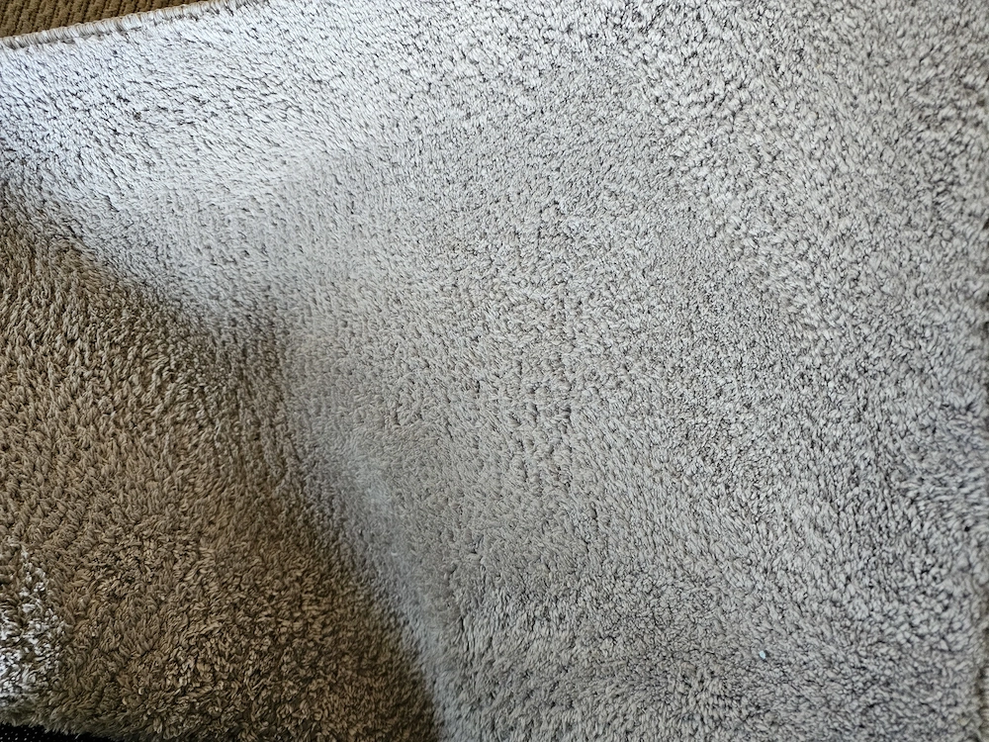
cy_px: 371
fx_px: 657
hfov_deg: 73.9
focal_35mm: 23
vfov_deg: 58.9
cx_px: 494
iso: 640
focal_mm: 6.3
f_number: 1.7
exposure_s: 1/100
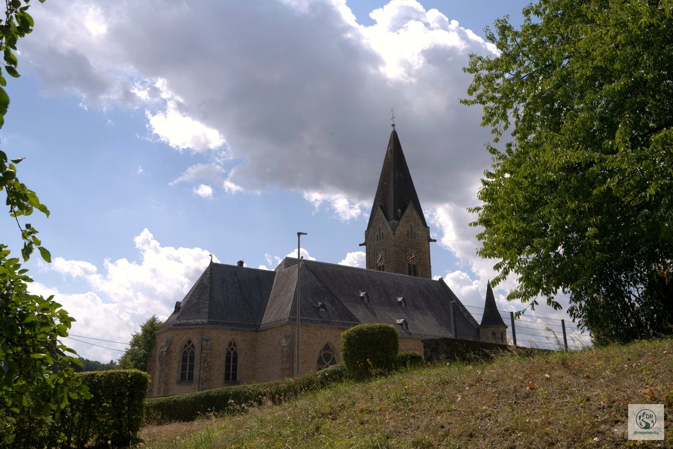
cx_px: 336
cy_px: 224
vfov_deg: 37.9
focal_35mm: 35
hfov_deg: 54.4
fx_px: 654
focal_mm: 35
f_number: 14
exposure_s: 1/125
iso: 100
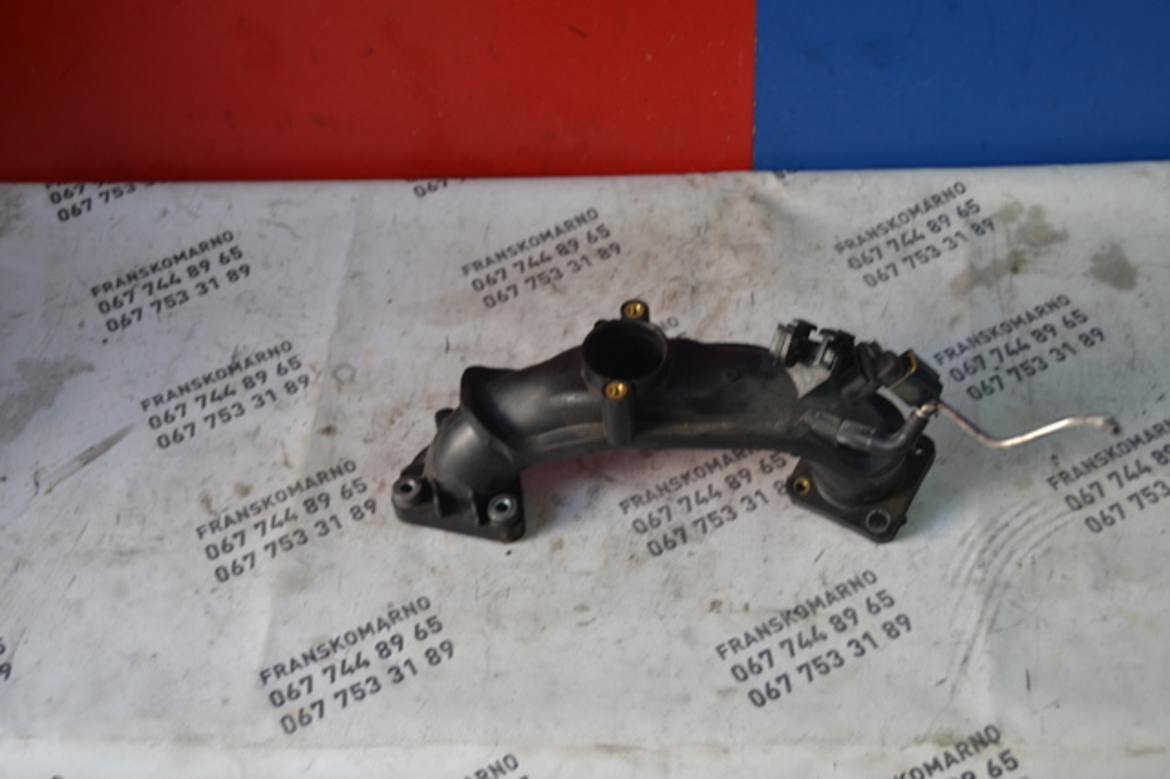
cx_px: 585
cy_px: 390
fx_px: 1510
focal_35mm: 46
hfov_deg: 42.3
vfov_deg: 28.9
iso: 400
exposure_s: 1/80
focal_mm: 31
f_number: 4.5
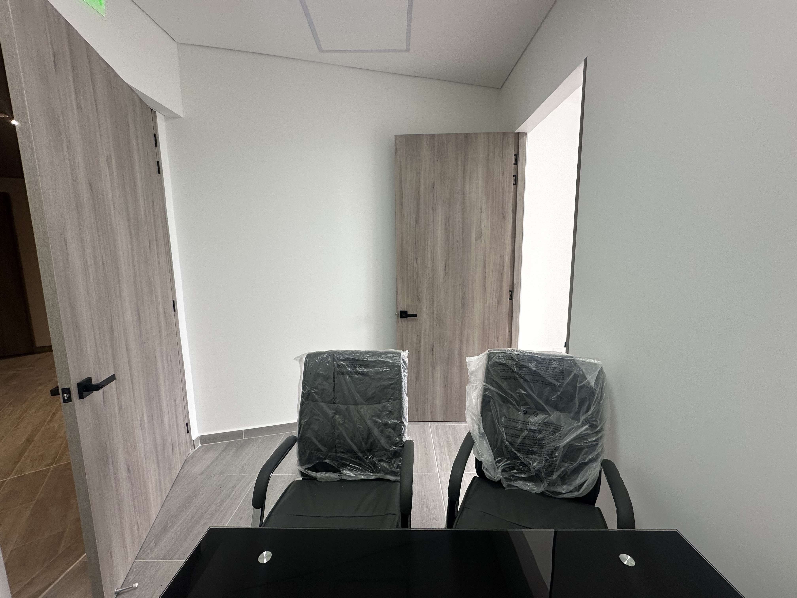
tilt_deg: -8.3
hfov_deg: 102.1
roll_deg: +0.5
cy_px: 299
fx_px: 322
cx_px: 398
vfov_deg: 85.7
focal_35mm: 14
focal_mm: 2.22
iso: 100
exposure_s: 1/120
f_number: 2.2
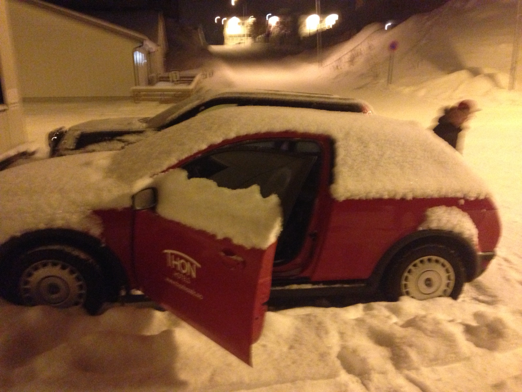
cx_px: 261
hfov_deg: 55.4
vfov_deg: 42.9
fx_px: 498
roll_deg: +0.5
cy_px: 196
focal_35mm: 33
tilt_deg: -14.9
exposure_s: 1/15
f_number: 2.4
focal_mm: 4.12
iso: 640
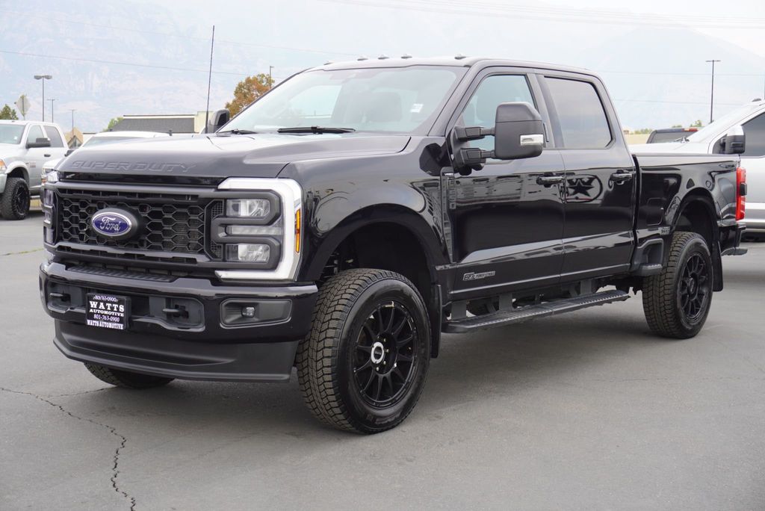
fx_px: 1116
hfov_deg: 37.8
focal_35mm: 52
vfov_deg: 25.8
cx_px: 382
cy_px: 256
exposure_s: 1/80
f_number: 7.1
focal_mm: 35
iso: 100
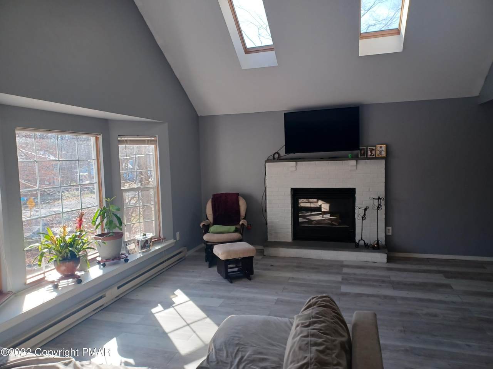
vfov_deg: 54.9
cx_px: 246
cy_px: 184
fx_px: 356
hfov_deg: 69.4
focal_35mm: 25
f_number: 1.8
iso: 64
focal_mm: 4.6
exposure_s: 1/60
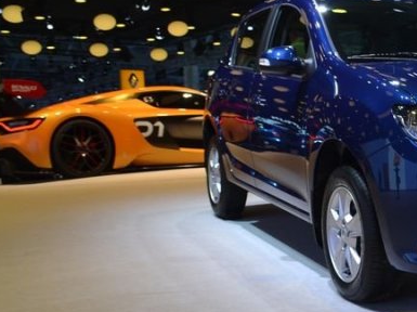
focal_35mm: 60
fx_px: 722
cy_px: 180
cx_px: 411
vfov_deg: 24.4
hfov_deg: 30.1
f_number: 5.6
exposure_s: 1/125
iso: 400
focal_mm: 20
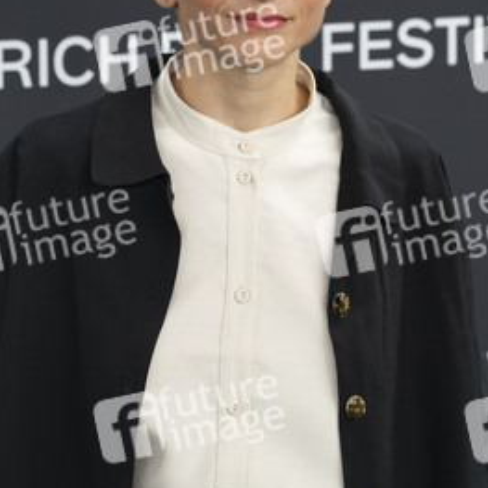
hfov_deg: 6.8
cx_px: 243
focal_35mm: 258
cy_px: 141
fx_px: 4115
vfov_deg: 6.8
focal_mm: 200
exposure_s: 1/400
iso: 1600
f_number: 6.3
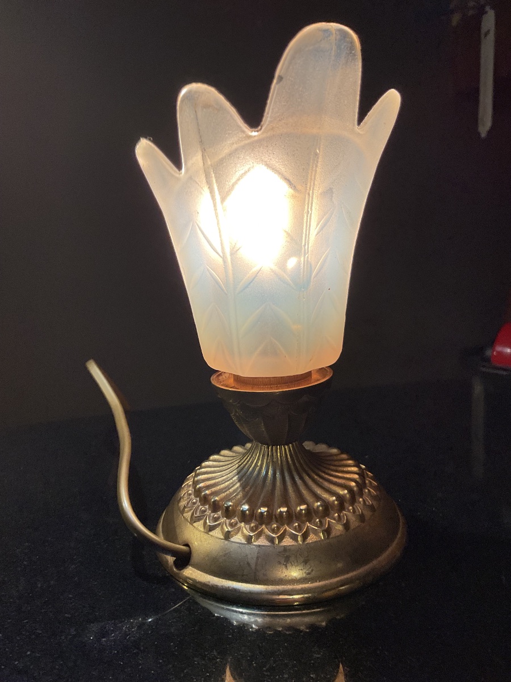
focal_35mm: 29
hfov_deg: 48.2
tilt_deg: -9.3
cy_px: 341
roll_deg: +3.4
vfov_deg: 61.7
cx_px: 256
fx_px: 571
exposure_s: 1/100
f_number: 1.8
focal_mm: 3
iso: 40
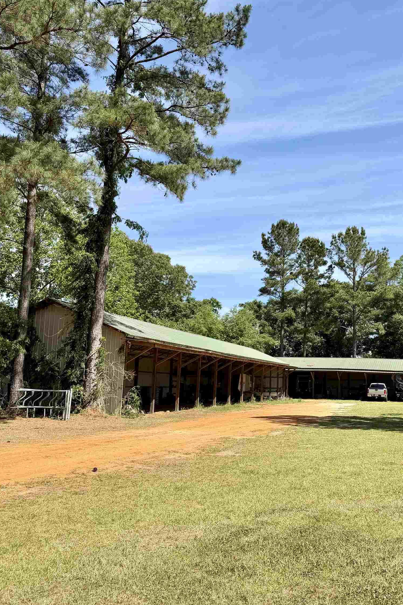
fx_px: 571
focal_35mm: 34
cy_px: 306
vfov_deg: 55.8
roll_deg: -1.5
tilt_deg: +6.9
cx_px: 301
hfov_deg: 37.9
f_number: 1.78
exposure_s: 1/3759
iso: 80
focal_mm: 6.76
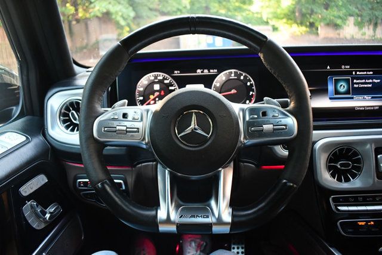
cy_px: 128
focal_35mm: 27
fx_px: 287
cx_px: 191
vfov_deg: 48.0
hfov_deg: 67.4
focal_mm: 18
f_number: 3.5
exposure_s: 1/125
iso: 2800
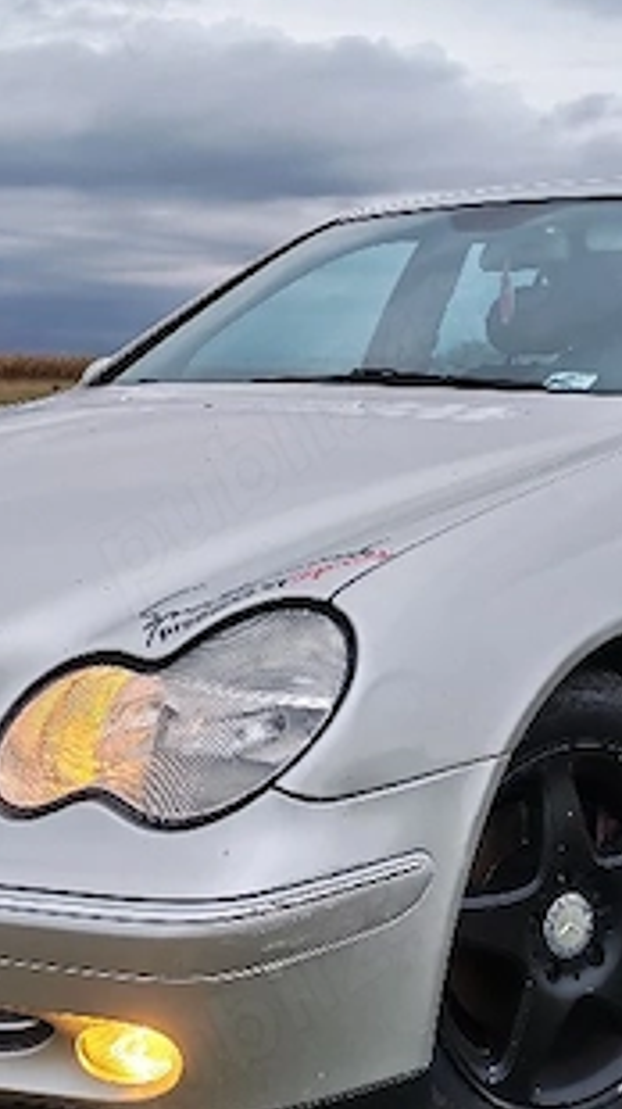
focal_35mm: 57
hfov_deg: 20.9
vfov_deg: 36.5
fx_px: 1674
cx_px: 468
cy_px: 433
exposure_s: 1/100
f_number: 1.9
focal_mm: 6.12
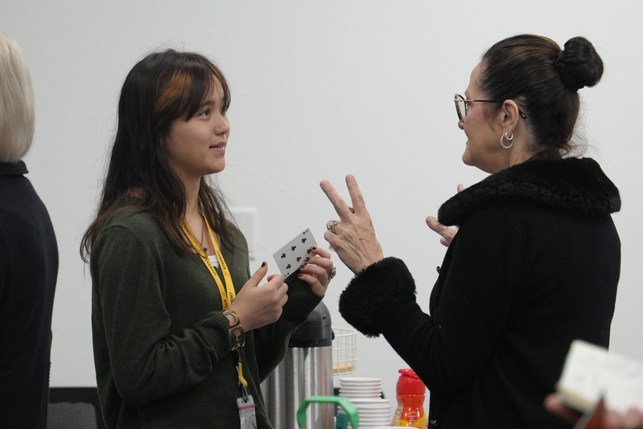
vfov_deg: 5.7
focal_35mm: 240
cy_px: 215
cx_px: 336
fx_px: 4287
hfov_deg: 8.6
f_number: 5
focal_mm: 143
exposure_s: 1/250
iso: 2500
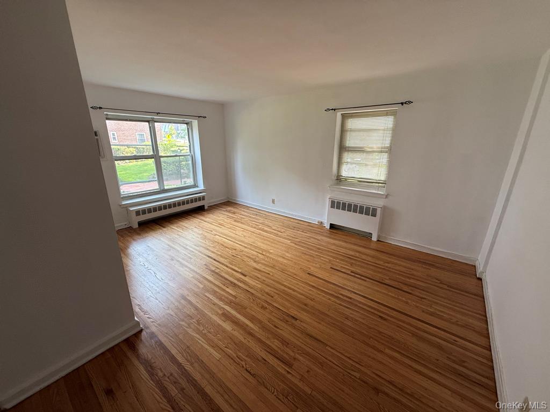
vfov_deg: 85.7
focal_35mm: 14
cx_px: 275
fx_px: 222
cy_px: 206
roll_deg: -0.1
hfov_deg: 102.1
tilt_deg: -15.9
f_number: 2.2
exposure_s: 1/99
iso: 160
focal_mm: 2.22
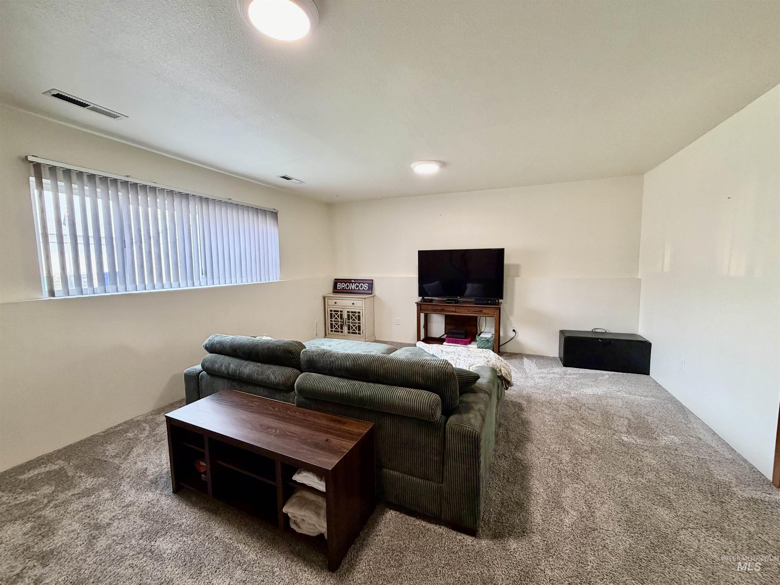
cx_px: 390
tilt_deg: -4.7
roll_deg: +0.4
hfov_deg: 102.1
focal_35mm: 14
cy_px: 292
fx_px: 315
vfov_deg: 85.7
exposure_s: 1/60
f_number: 2.2
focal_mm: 2.22
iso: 160
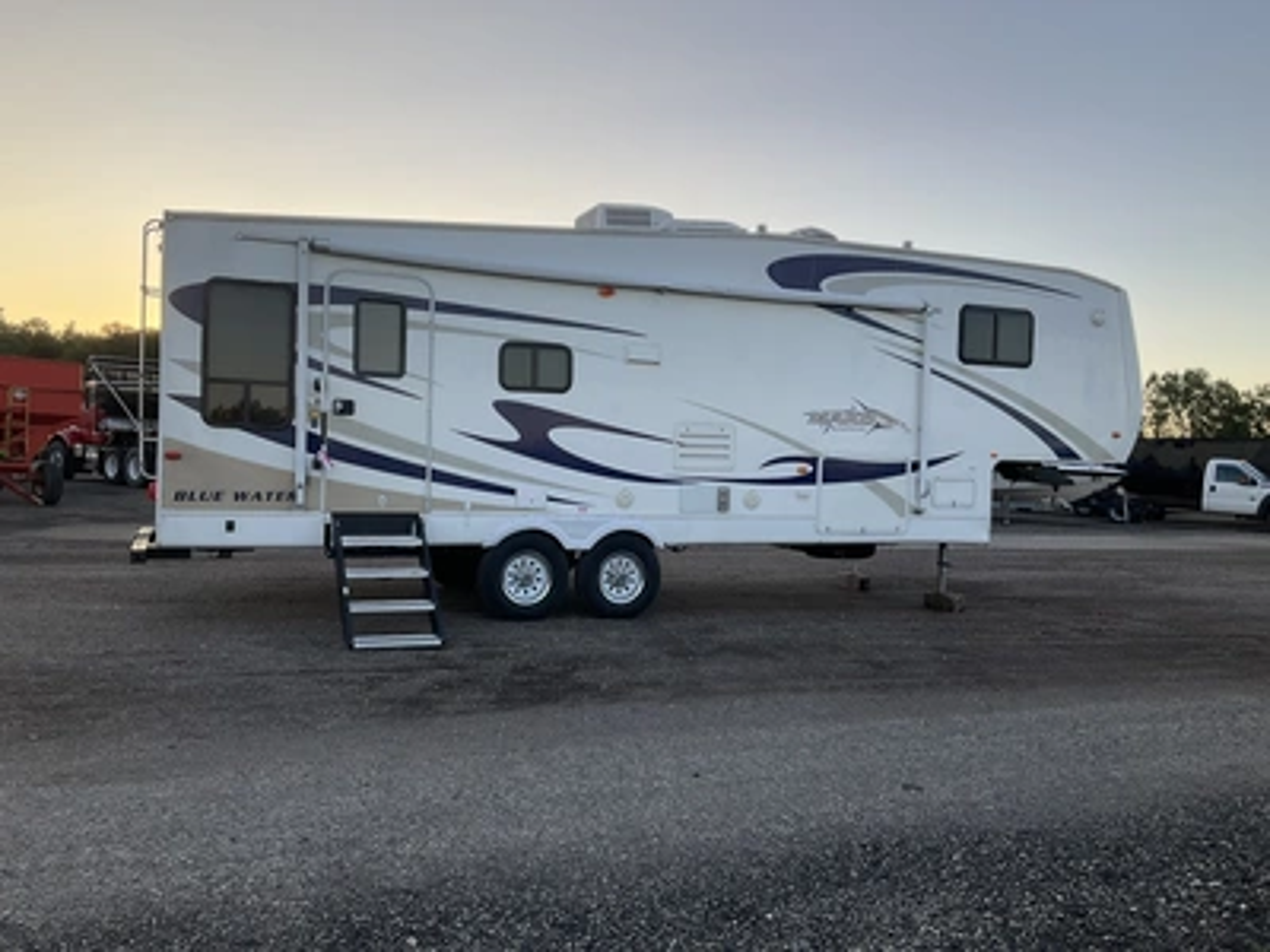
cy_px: 476
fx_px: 1064
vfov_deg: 48.2
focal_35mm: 29
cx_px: 635
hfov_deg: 61.7
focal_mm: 3
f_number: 1.8
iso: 25
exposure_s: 1/358
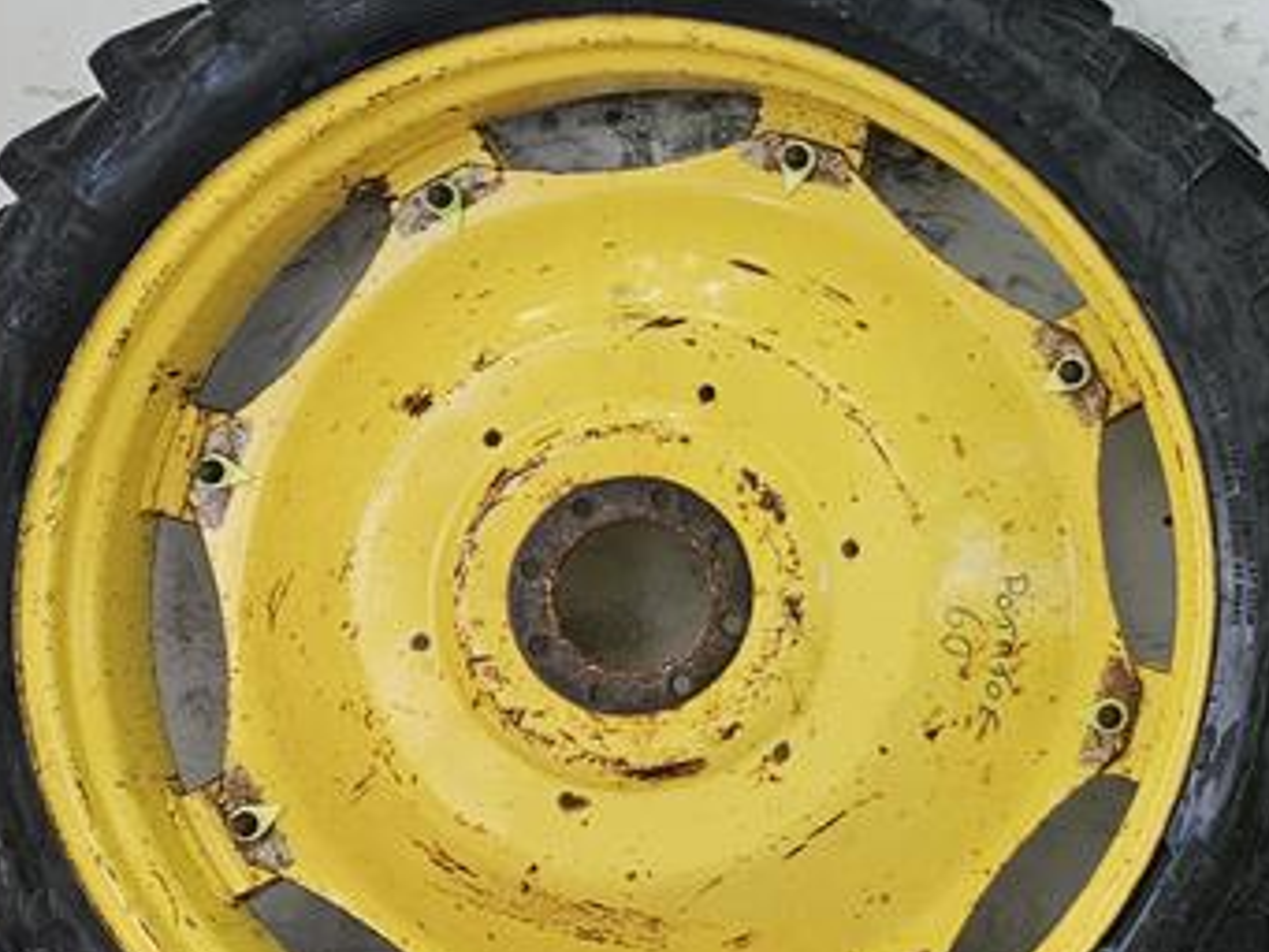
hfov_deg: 24.8
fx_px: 2530
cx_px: 1615
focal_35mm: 69
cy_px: 443
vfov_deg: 21.3
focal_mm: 5.4
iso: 25
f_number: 1.8
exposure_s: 1/119
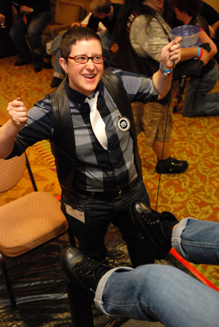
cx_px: 110
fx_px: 355
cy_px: 164
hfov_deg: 34.3
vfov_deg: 49.5
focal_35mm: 39
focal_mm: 26
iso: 1600
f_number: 2.8
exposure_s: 1/80
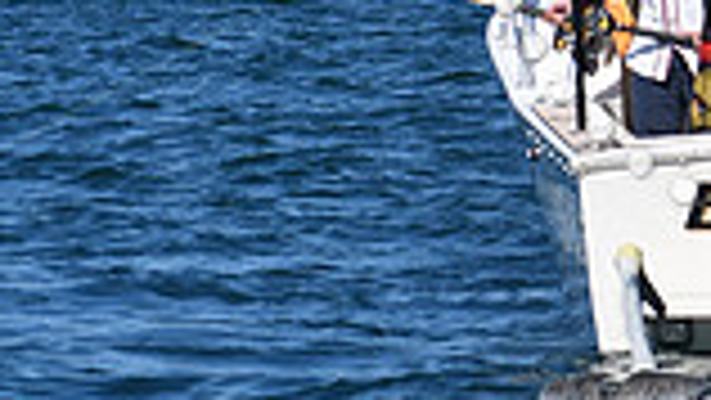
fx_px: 14654
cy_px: -182
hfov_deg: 2.8
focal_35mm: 777
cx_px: 886
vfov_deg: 1.6
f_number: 9
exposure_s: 1/640
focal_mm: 135
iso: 100
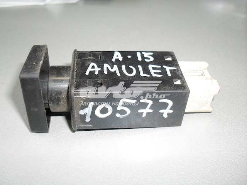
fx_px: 271
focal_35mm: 38
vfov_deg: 37.7
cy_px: 92
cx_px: 124
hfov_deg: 49.0
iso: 200
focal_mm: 6.3
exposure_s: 1/45
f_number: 2.8
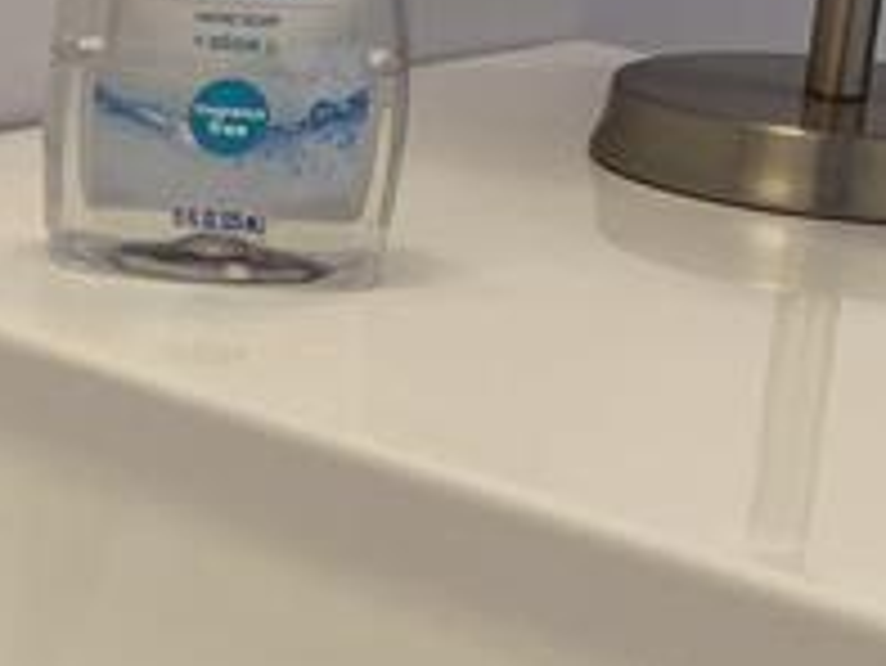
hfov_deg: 13.7
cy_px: 360
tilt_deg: -16.0
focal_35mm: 135
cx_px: -454
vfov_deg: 11.0
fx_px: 3457
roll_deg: -1.4
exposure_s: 1/60
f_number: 1.8
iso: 64
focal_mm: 4.25
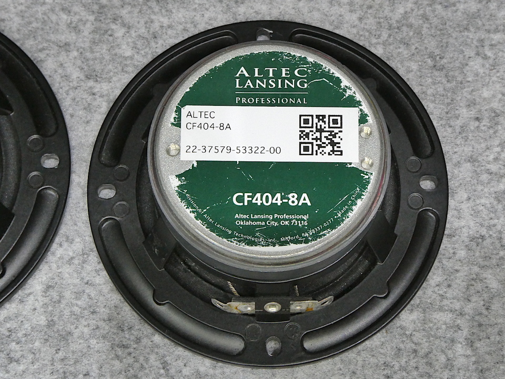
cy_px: 190
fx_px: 1546
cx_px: 252
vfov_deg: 14.0
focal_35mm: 106
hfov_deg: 18.5
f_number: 7.1
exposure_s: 1/15
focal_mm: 19
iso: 400
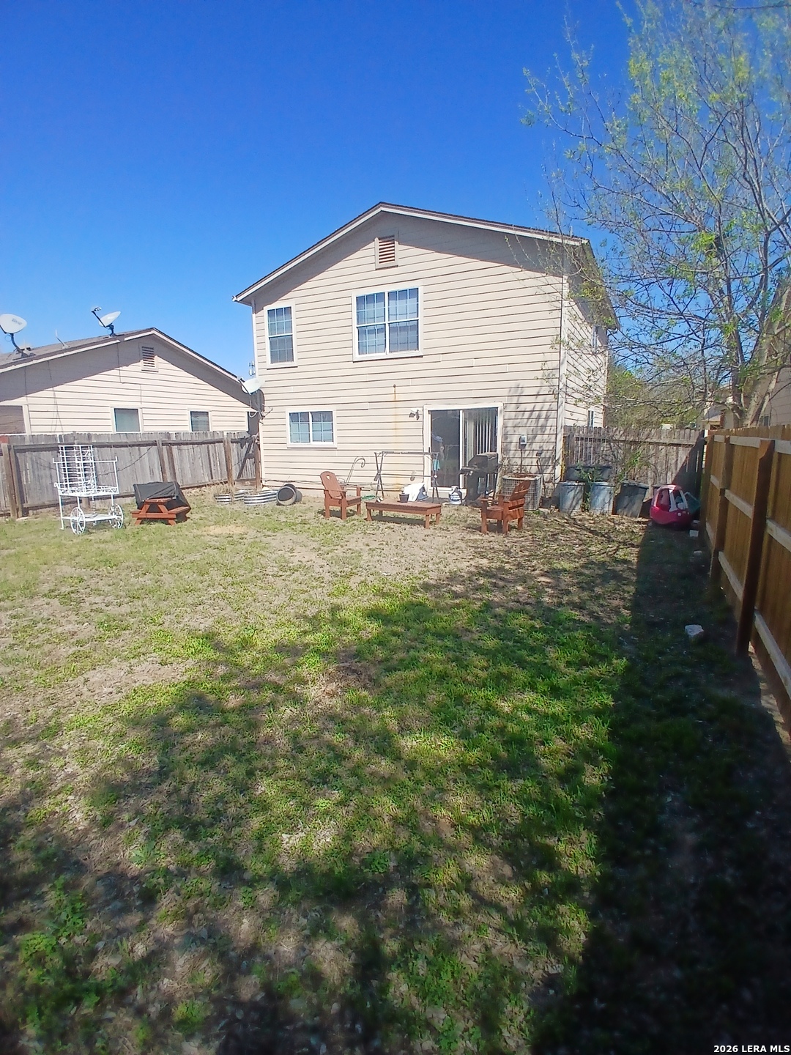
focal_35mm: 17
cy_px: 528
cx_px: 396
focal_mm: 1.4
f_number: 2.2
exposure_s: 1/1110
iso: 50
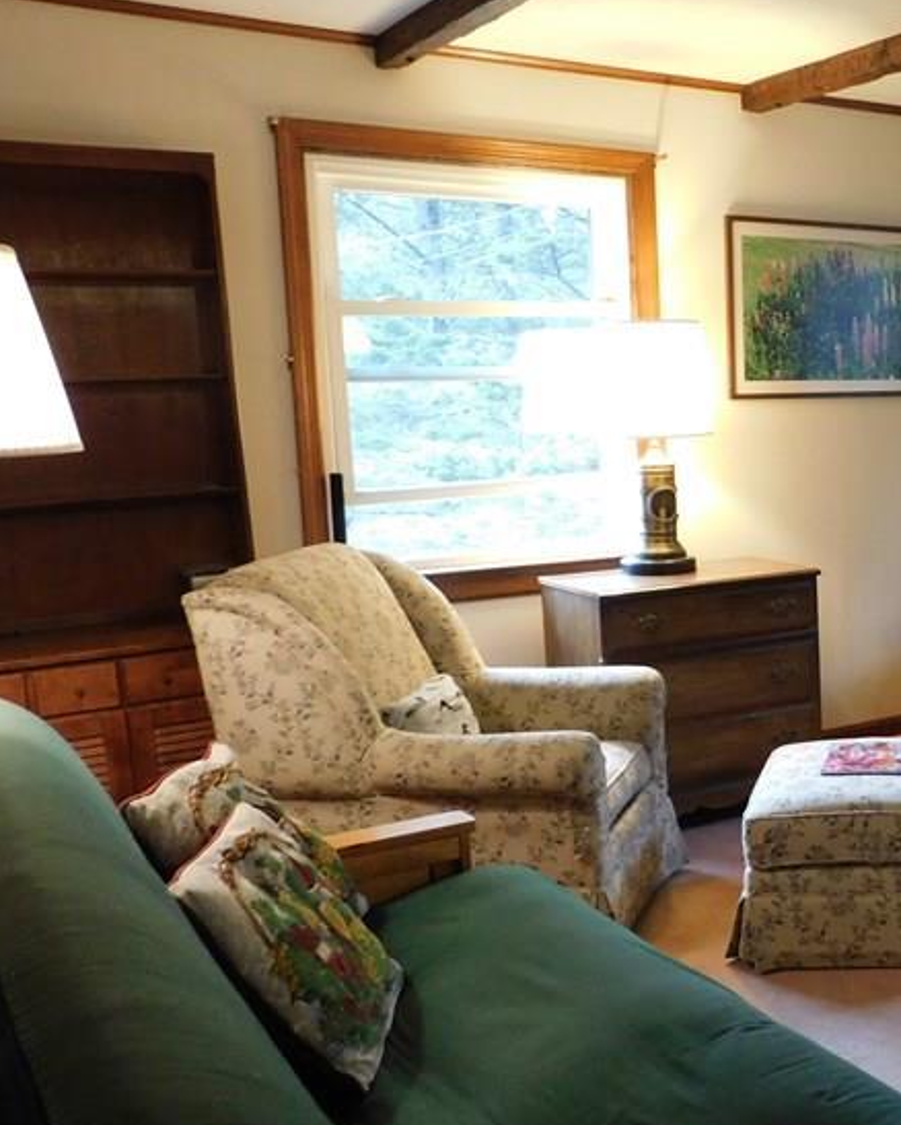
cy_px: 564
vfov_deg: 43.8
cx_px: 969
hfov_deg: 31.9
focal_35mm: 42
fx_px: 1399
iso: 400
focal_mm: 4
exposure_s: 1/13
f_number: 3
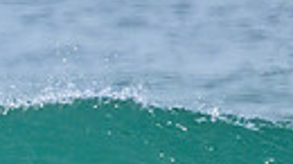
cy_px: 349
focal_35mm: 5138
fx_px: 39902
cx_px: -358
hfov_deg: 0.4
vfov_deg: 0.2
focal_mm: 800
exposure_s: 1/2000
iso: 2000
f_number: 11
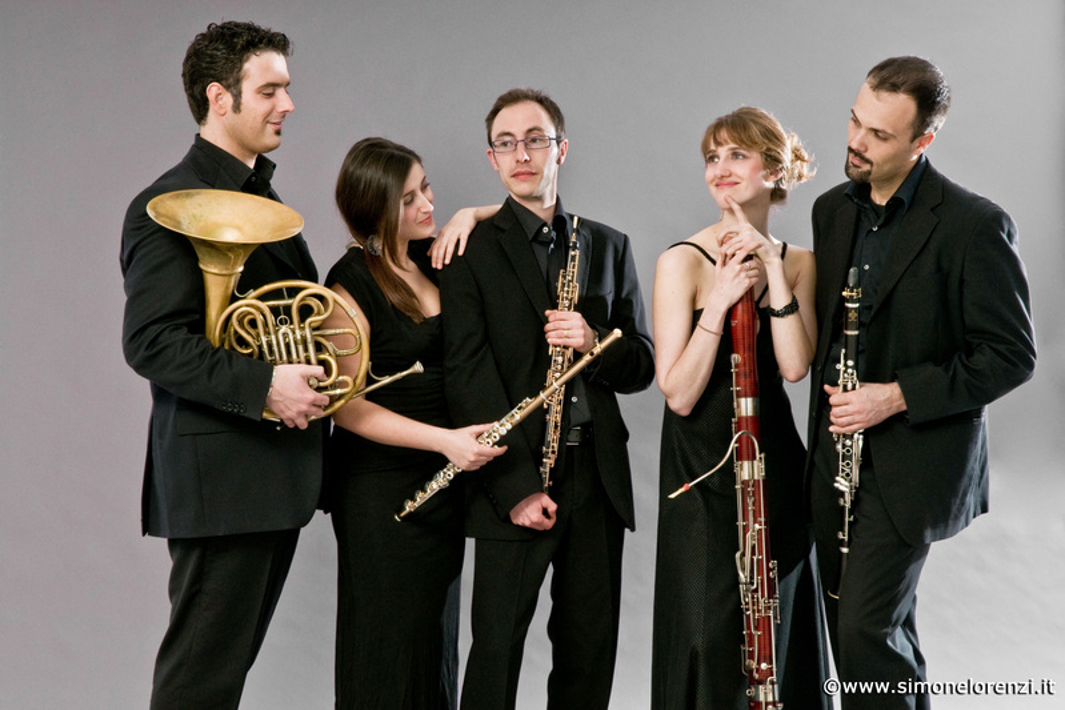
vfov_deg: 14.7
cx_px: 532
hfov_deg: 21.9
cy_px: 355
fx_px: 2752
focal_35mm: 93
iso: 200
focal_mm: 62
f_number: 8
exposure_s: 1/250
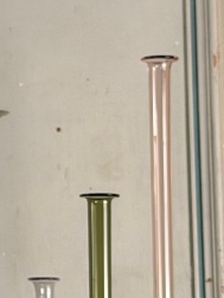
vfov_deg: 8.6
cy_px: 118
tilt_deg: +8.5
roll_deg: +0.7
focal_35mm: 229
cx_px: -229
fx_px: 1976
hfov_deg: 6.3
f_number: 1.78
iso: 50
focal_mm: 6.76
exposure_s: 1/50
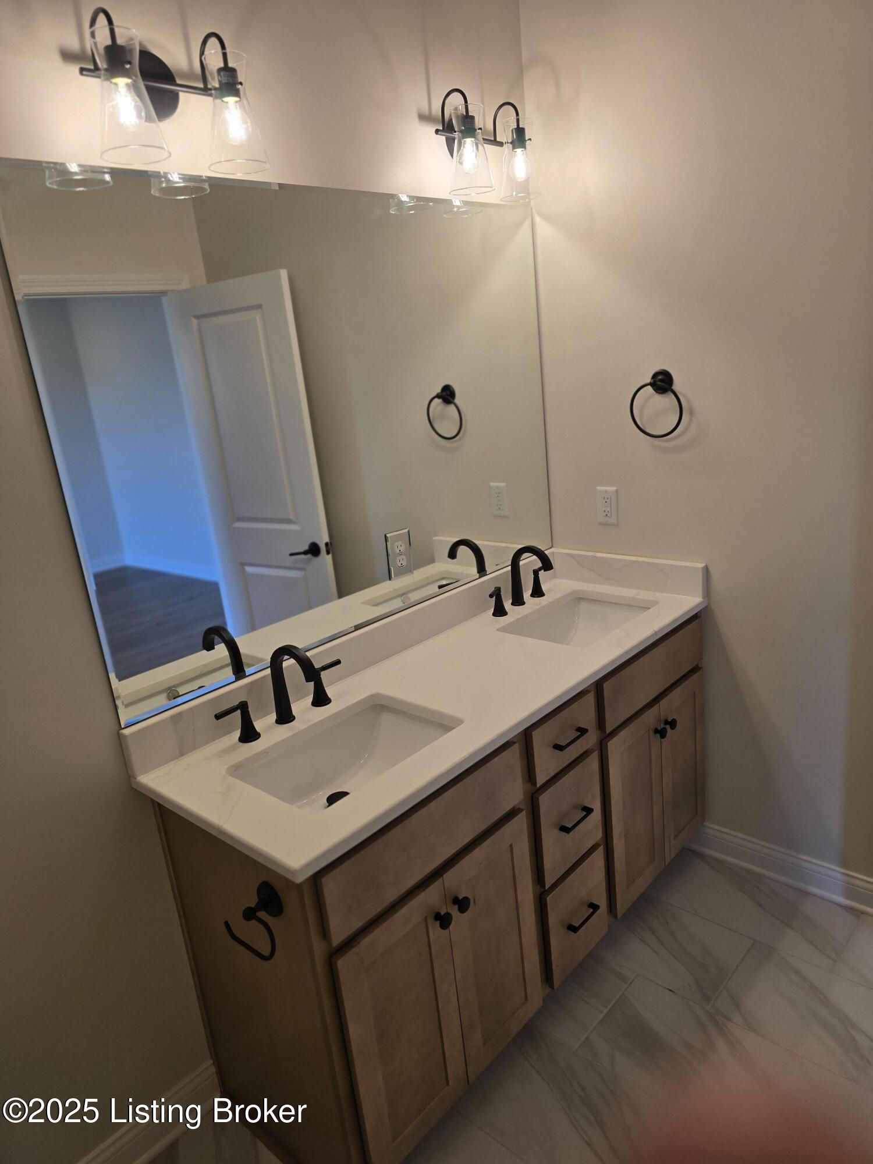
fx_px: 773
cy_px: 582
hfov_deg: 58.9
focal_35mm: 23
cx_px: 436
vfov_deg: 73.9
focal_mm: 6.3
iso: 32
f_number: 1.7
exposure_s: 1/120
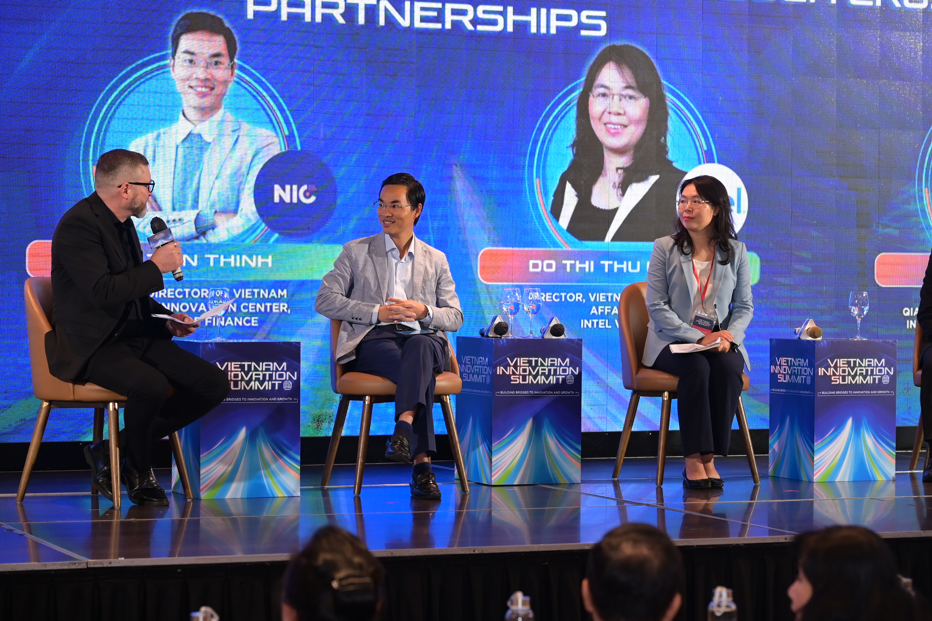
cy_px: 275
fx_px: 2407
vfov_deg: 14.7
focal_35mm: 93
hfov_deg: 21.9
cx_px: 541
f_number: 4
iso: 1600
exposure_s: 1/200
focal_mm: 75
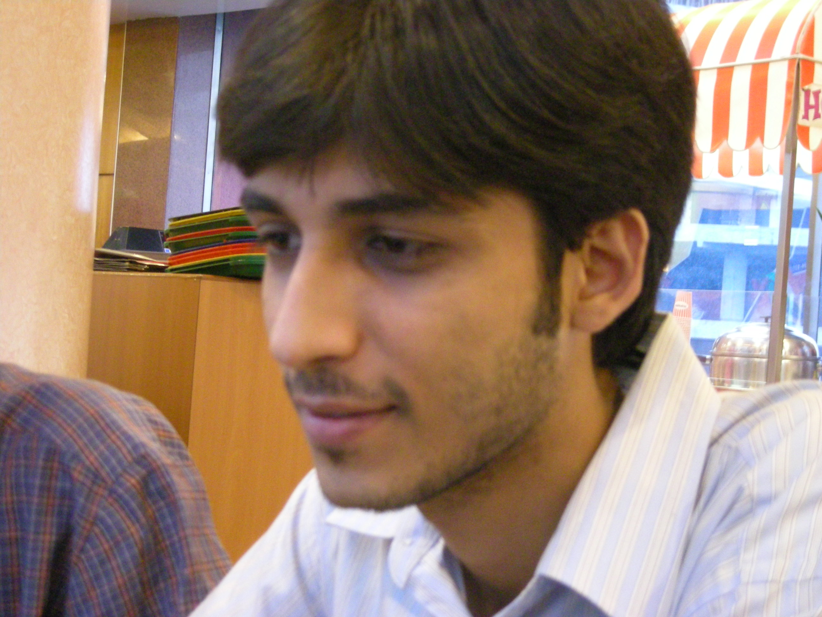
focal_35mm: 76
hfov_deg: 25.7
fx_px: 1805
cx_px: 411
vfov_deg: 19.4
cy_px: 308
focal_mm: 12.3
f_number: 3.9
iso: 607
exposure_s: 1/8
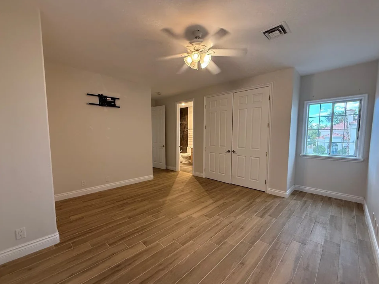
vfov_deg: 81.7
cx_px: 195
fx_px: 164
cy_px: 149
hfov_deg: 98.1
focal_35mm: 15
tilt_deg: -4.7
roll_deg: -0.2
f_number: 2.2
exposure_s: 1/60
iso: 400
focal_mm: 2.22
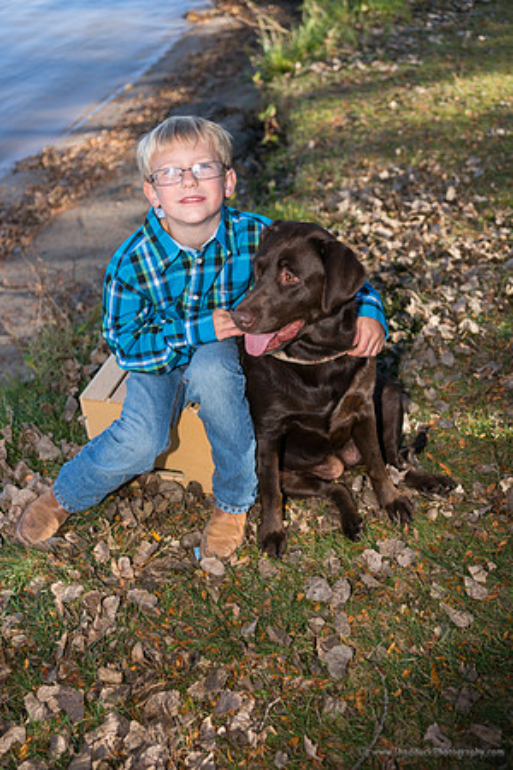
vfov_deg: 54.4
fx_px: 748
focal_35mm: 35
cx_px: 256
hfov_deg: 37.9
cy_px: 385
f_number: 2.8
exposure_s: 1/2000
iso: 200
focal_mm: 35
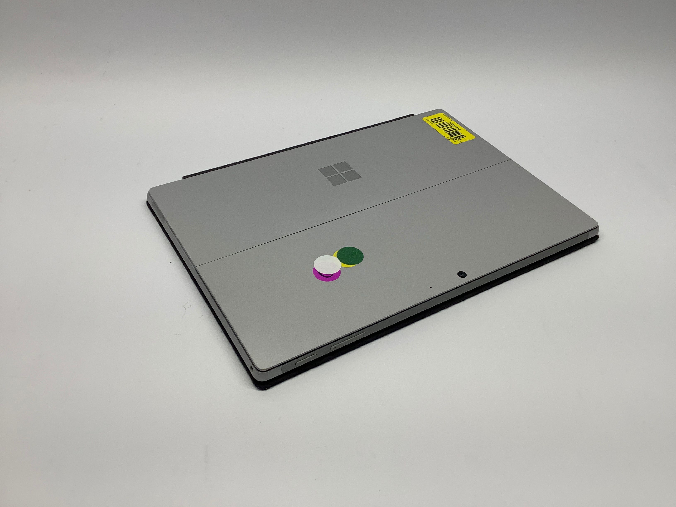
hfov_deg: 58.4
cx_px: 338
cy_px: 254
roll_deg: -4.9
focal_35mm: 31
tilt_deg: -44.3
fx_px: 605
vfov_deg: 45.4
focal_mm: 3.3
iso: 25
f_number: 2.4
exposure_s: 1/129
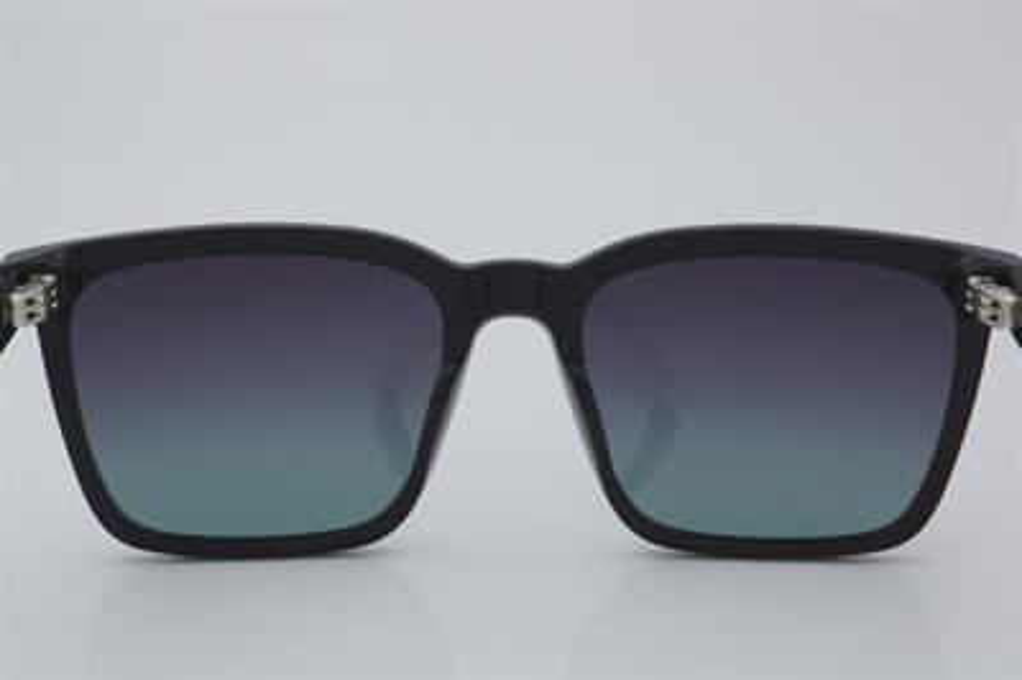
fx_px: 2127
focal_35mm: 75
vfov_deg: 18.2
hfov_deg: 27.0
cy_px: 340
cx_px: 511
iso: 100
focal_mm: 50
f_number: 32
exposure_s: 1/4
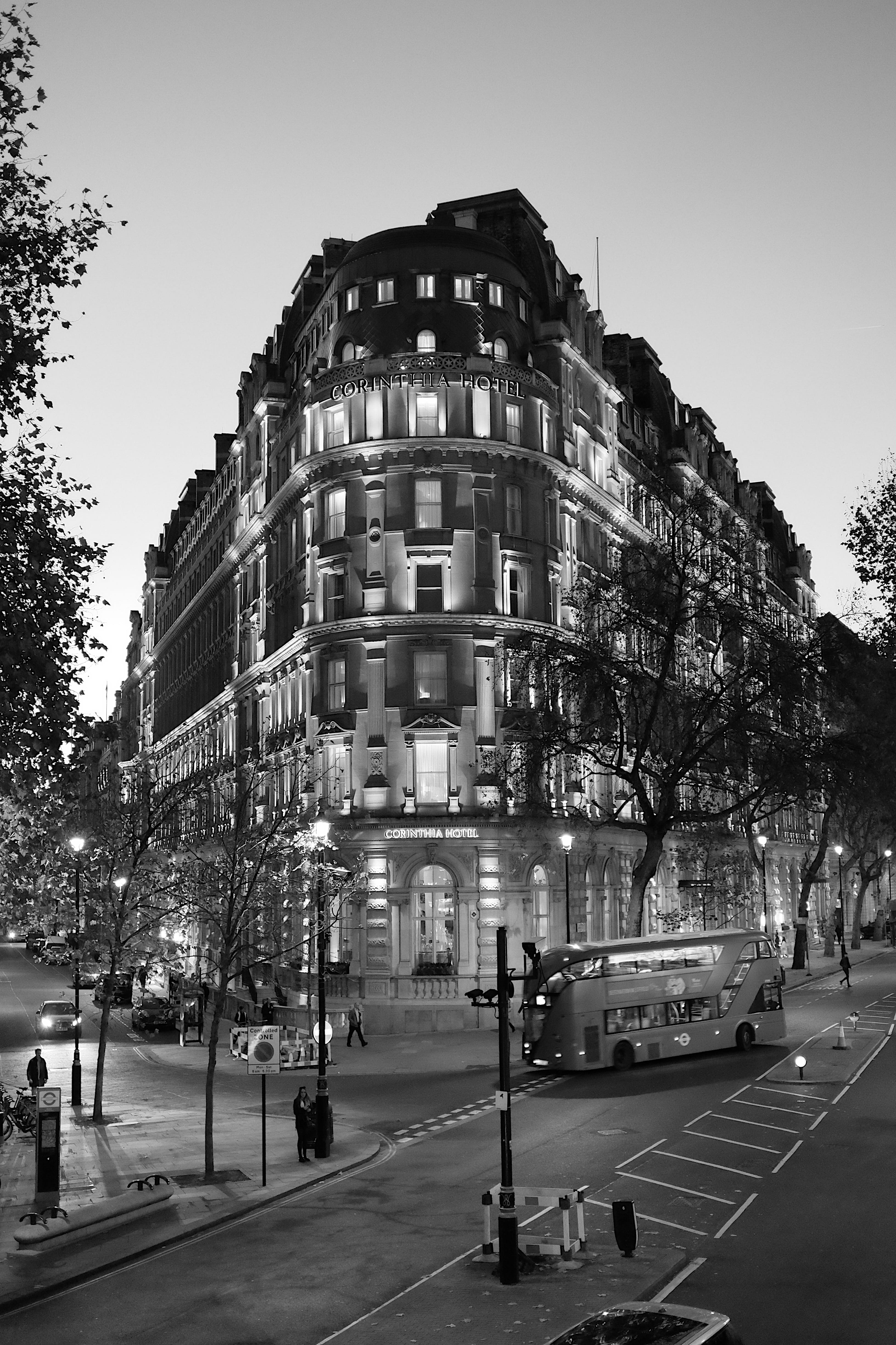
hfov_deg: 32.6
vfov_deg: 47.4
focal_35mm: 41
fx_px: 1531
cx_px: 448
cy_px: 672
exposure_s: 1/26
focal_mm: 27
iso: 3200
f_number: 2.8
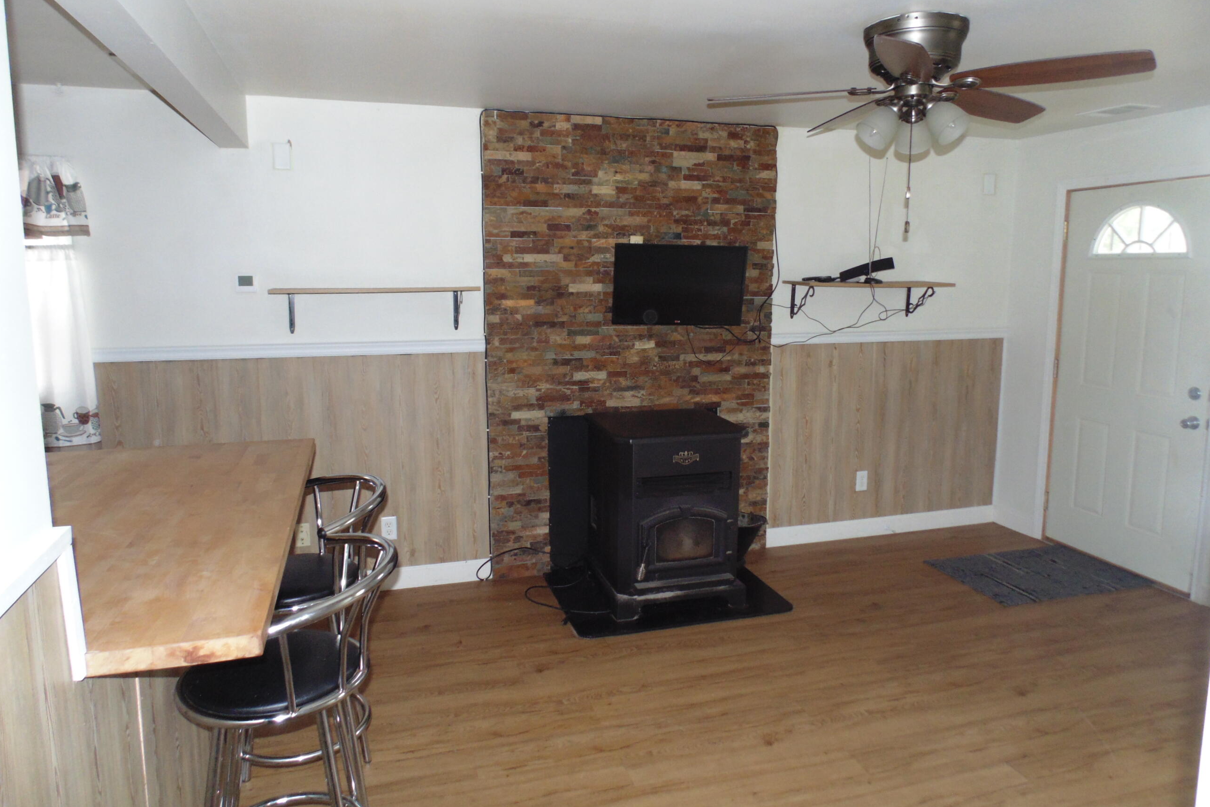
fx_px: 773
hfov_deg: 76.1
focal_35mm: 23
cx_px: 605
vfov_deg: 55.1
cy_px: 385
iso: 200
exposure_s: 1/30
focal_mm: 4
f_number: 3.1
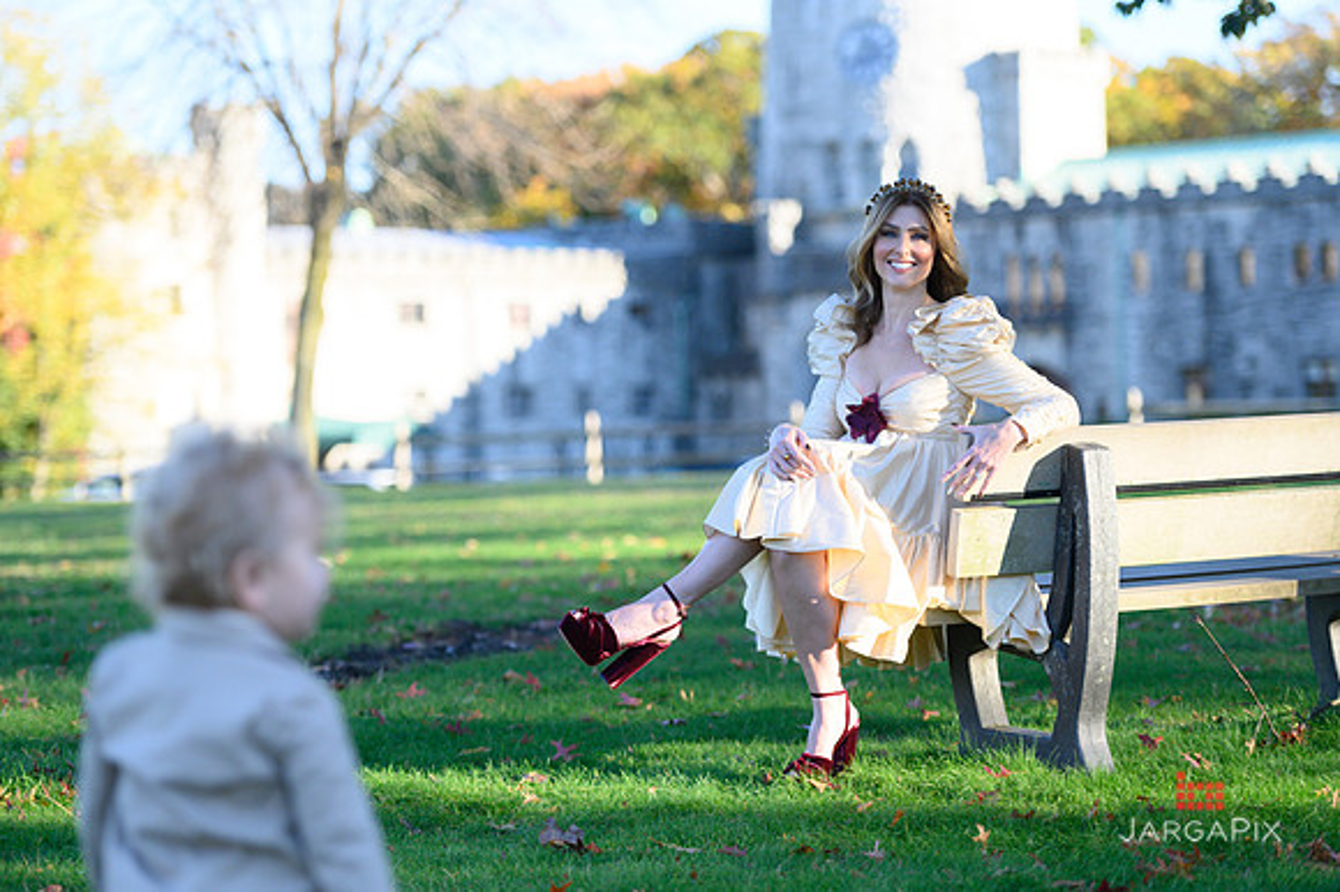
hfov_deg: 19.5
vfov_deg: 13.0
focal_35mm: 105
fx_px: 3906
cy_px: 446
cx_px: 670
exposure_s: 1/4000
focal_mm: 105
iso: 1600
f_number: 3.2
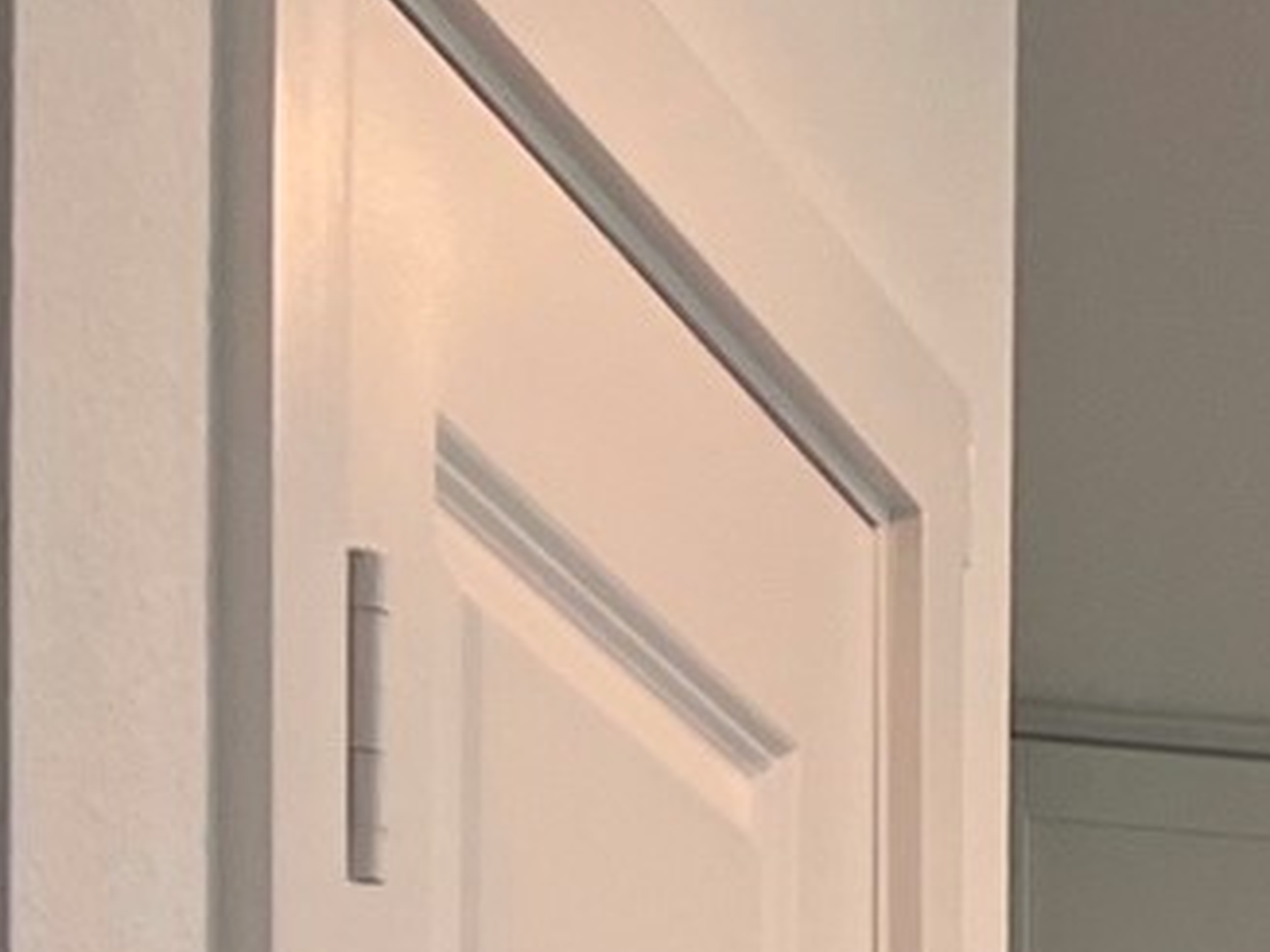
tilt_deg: -2.9
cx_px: 3899
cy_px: 2565
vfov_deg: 8.1
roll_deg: -1.6
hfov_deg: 9.4
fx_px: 5978
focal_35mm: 163
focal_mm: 5.7
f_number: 1.5
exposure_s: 1/120
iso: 64
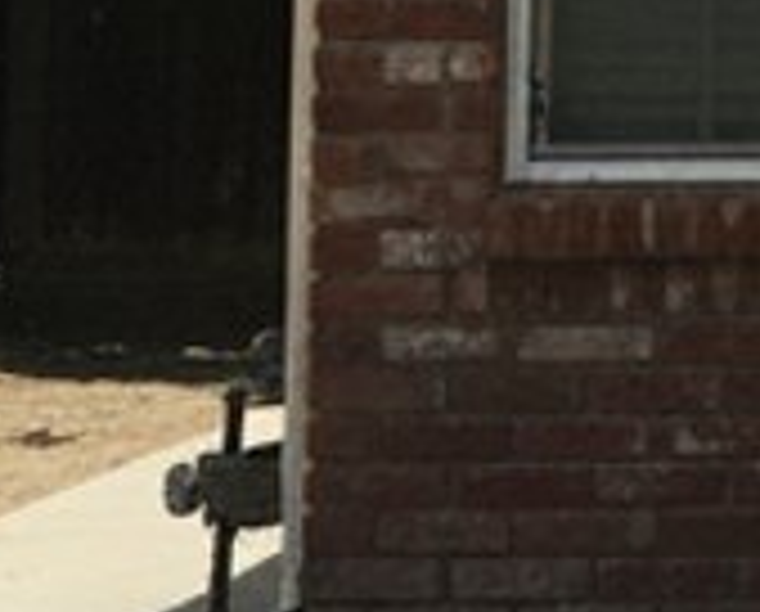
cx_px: 2028
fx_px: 3585
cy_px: -873
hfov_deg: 10.0
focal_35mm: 159
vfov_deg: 8.8
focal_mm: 6.4
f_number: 1.8
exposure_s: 1/1137
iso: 769
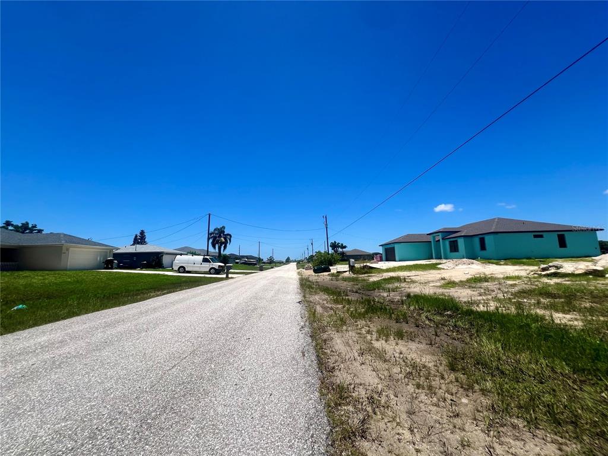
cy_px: 228
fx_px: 228
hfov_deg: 106.2
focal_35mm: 13
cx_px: 304
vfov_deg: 89.9
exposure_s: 1/2370
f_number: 1.8
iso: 32
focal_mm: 1.57
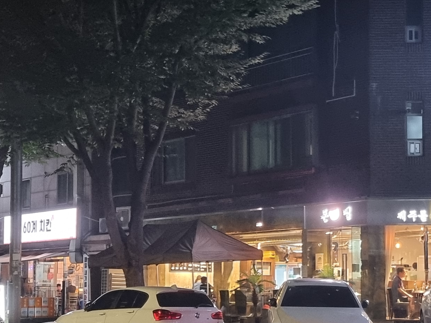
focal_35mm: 78
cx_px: 318
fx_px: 971
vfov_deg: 18.8
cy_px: 225
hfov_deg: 24.8
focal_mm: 6.7
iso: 640
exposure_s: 1/24
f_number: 1.8
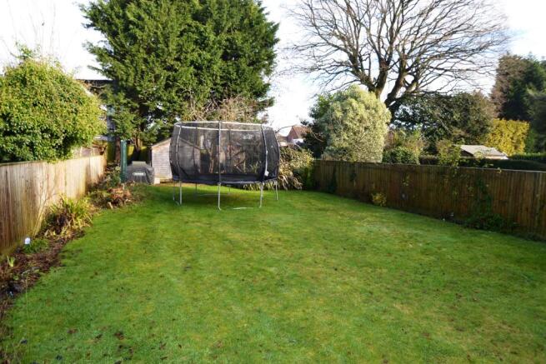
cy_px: 182
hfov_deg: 81.2
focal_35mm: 21
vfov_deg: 59.5
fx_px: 319
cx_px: 273
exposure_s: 1/125
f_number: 5.6
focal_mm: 14
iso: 140
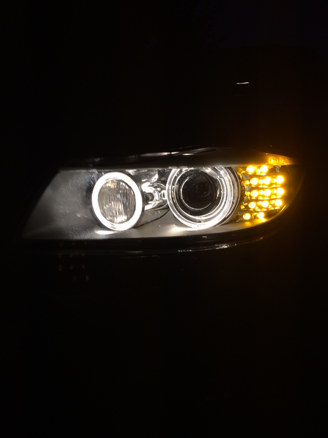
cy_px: 219
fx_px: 366
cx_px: 164
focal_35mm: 29
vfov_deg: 61.7
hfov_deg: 48.2
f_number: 2.2
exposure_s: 1/60
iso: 32
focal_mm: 4.15
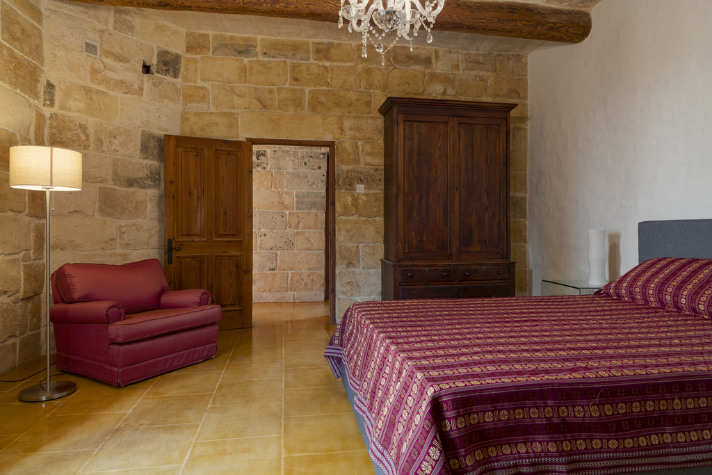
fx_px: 415
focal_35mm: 21
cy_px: 238
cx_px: 356
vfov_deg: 59.5
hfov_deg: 81.2
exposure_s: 1/1.67
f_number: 11
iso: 100
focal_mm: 21
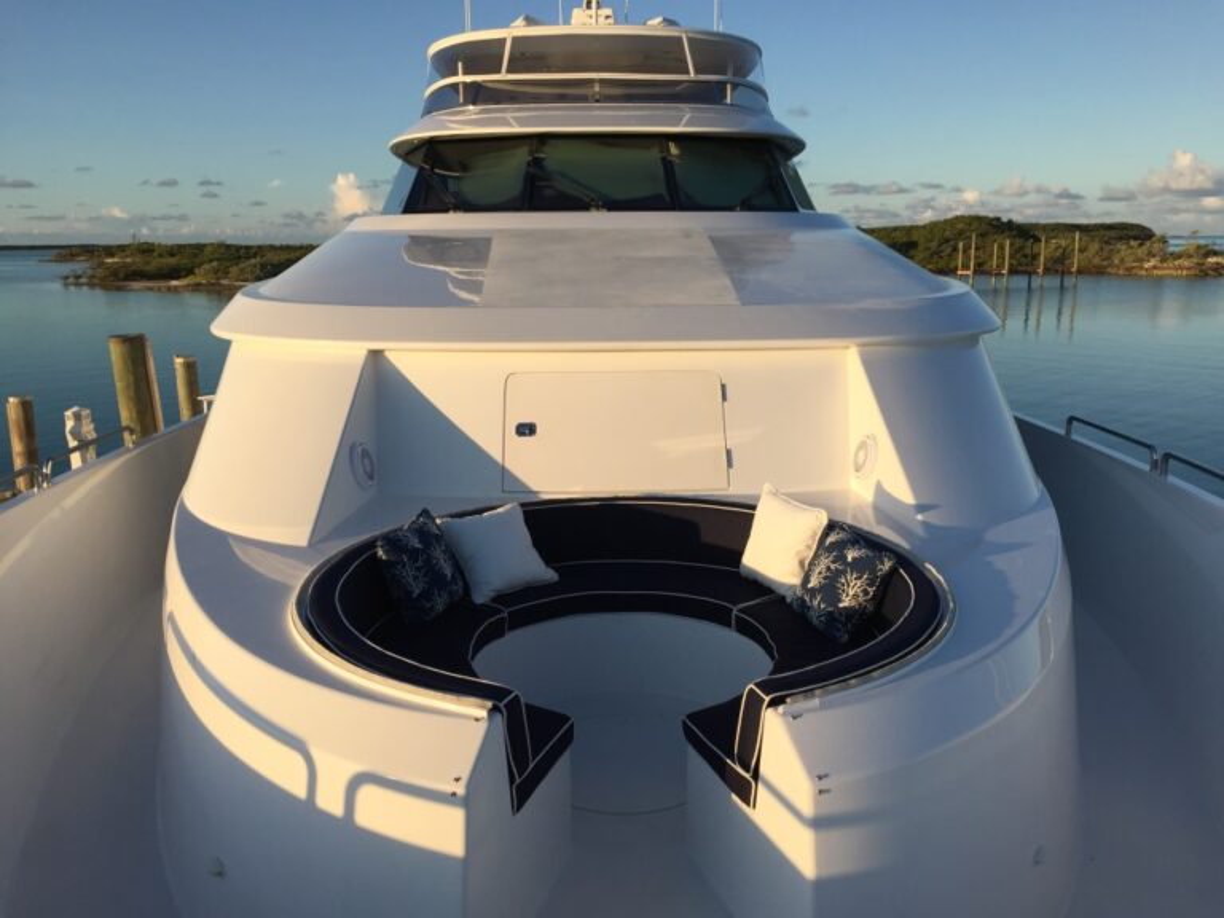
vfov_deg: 48.2
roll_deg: +0.3
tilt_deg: -11.0
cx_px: 612
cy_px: 459
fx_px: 1025
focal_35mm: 29
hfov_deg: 61.7
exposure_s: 1/1364
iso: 32
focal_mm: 4.15
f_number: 2.2
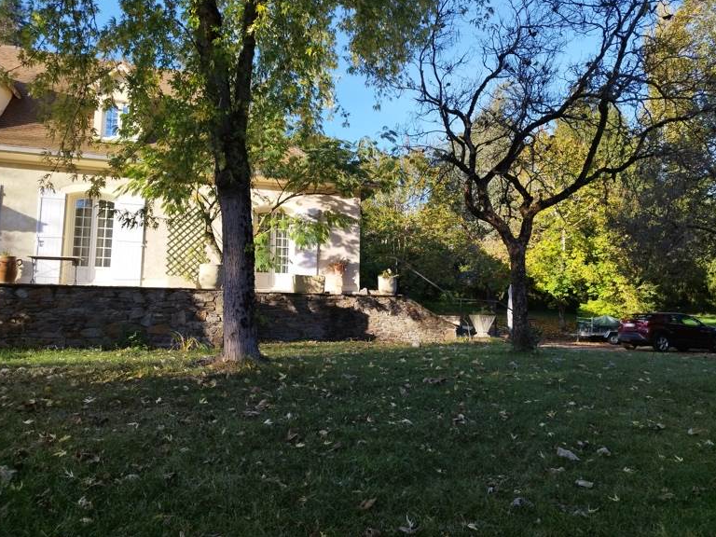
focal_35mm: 25
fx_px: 517
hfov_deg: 69.4
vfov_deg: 54.9
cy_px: 259
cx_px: 365
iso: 50
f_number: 1.89
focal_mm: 5.89
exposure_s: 1/310
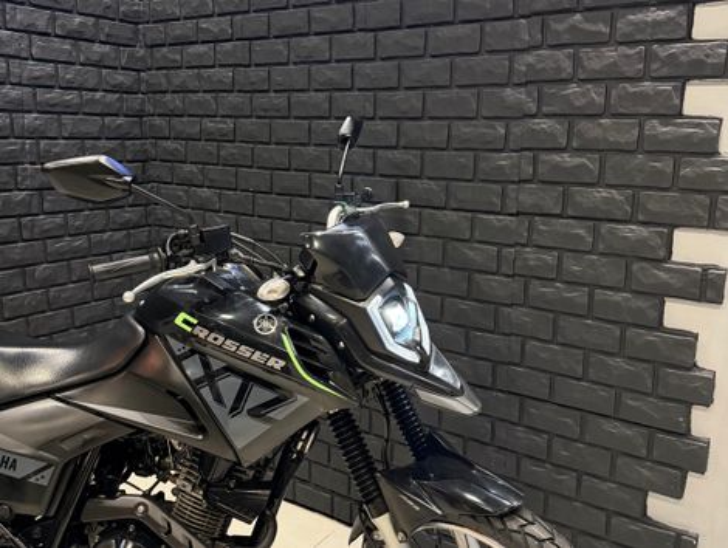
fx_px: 506
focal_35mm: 24
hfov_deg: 71.5
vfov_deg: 56.9
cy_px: 274
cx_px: 364
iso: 640
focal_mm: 6.76
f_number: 1.78
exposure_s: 1/60
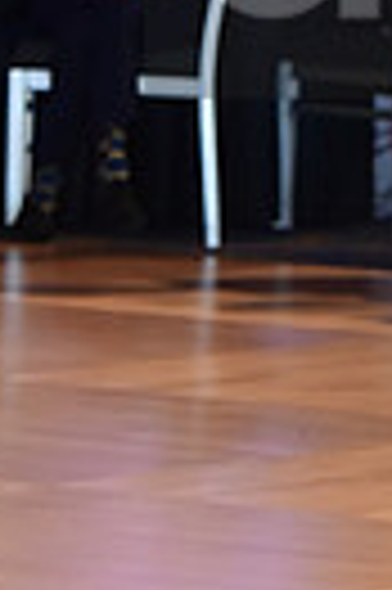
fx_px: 6894
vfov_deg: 4.9
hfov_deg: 3.2
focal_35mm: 421
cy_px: -50
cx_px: 768
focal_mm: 95
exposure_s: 1/250
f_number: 5
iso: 2000
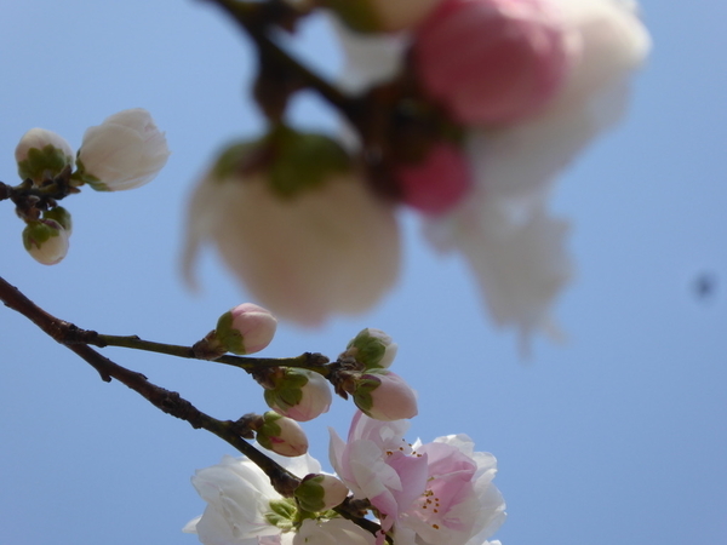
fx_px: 2898
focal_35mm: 138
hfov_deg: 14.3
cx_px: 364
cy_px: 272
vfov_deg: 10.7
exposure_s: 1/250
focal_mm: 22.3
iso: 100
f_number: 5.2
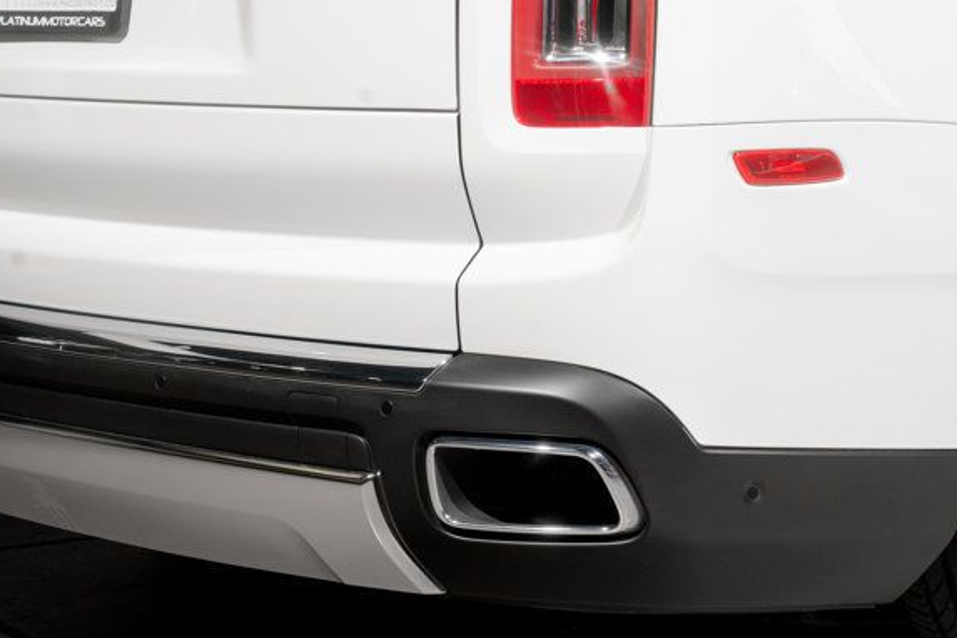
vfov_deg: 13.6
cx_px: 546
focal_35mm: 100
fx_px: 2658
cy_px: 114
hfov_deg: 20.4
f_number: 9
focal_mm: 56
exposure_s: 1/125
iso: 400
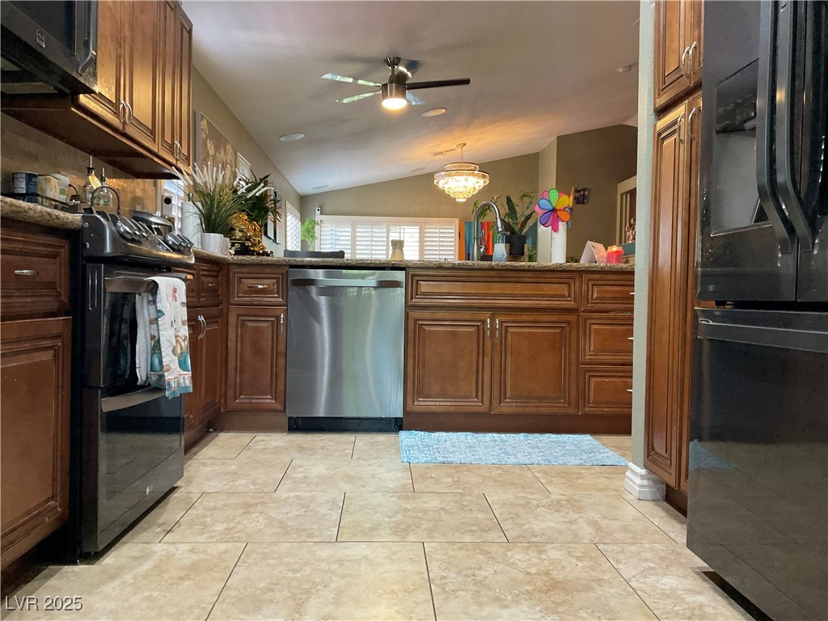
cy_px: 310
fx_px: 694
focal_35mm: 29
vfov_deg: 48.2
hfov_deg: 61.7
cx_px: 414
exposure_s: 1/60
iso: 250
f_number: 1.8
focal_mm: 3
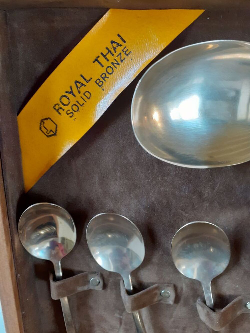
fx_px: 260
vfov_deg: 65.3
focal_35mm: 27
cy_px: 166
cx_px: 125
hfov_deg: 51.4
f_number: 1.9
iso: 250
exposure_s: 1/33
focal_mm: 3.6
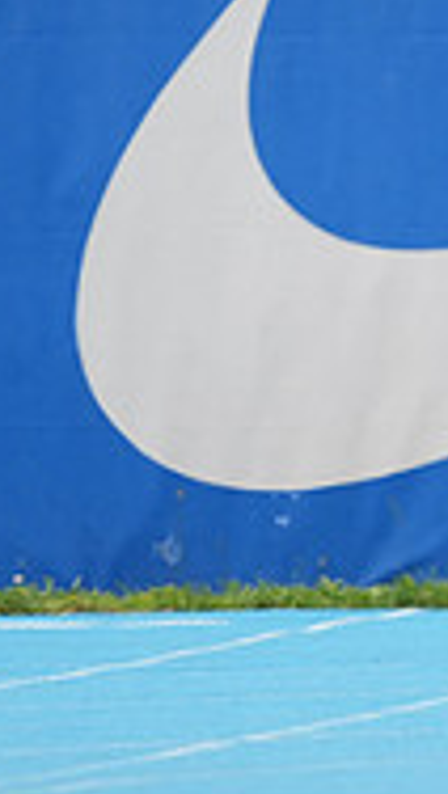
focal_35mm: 1790
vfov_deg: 1.2
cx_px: 1166
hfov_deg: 0.7
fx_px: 37734
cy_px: 61
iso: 500
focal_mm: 553
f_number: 6.3
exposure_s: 1/800
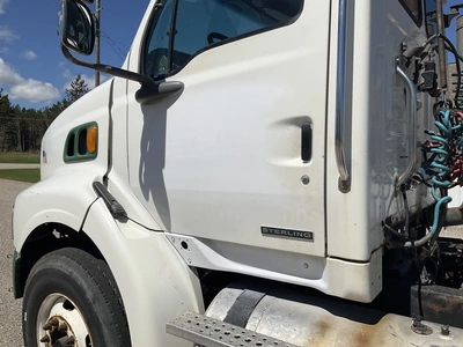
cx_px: 232
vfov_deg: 48.2
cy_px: 174
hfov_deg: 61.7
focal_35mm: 29
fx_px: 388
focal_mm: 3
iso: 25
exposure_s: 1/6536
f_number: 1.8
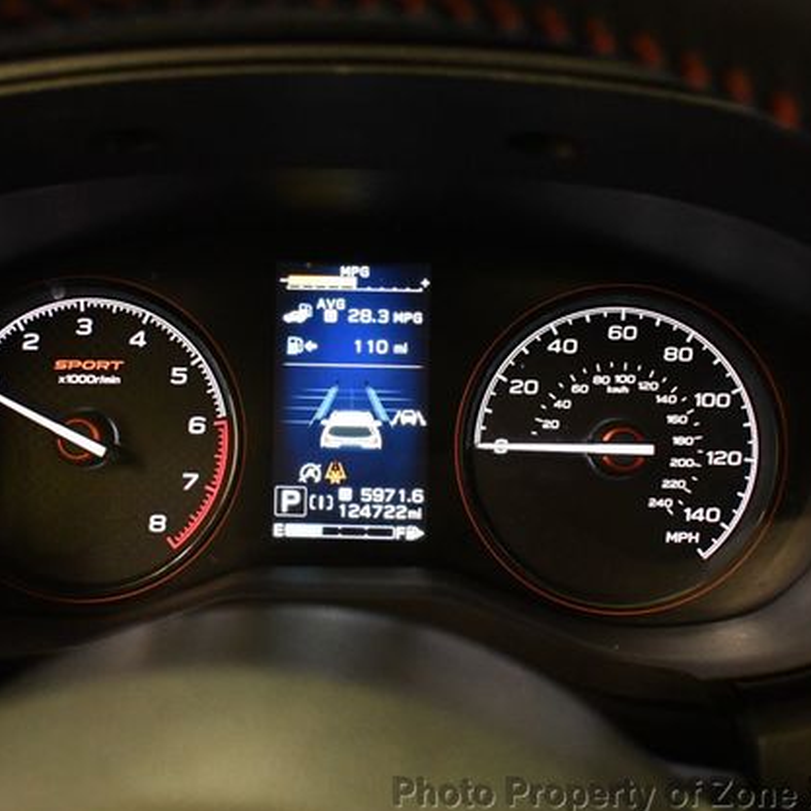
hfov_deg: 36.0
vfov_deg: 36.1
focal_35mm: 47
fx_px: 1246
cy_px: 414
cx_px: 370
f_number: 3.5
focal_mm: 18
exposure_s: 1/125
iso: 2800
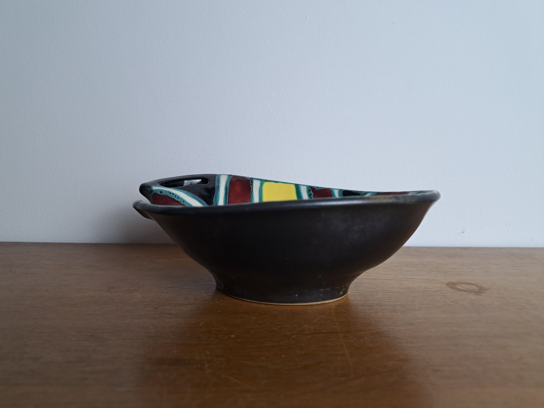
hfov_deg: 71.6
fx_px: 377
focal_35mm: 24
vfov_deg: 56.8
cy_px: 204
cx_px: 272
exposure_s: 1/50
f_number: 1.8
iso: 80
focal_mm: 5.23
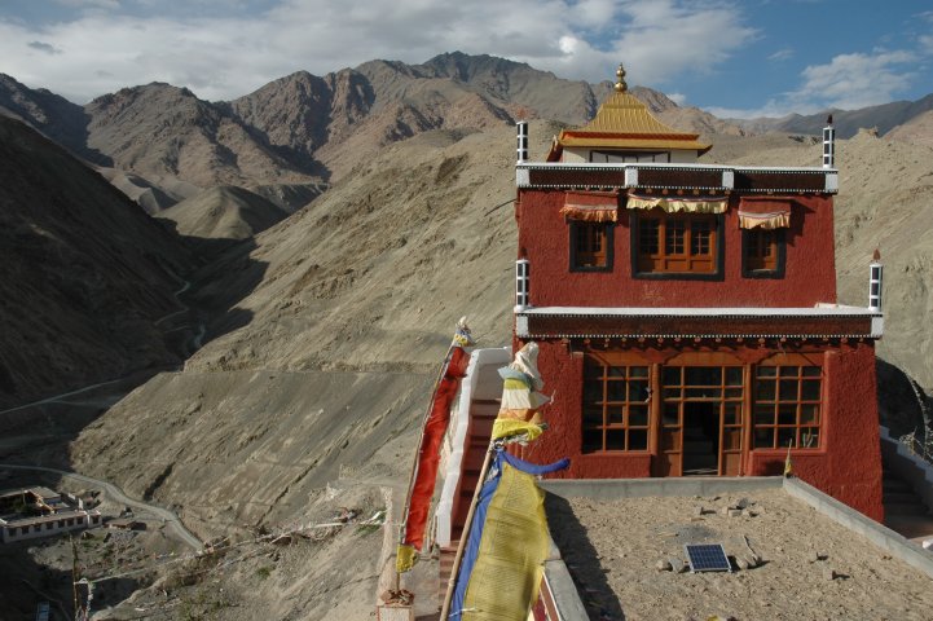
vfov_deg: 47.9
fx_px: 699
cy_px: 310
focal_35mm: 27
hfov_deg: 67.4
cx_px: 466
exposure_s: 1/200
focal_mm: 18
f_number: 14
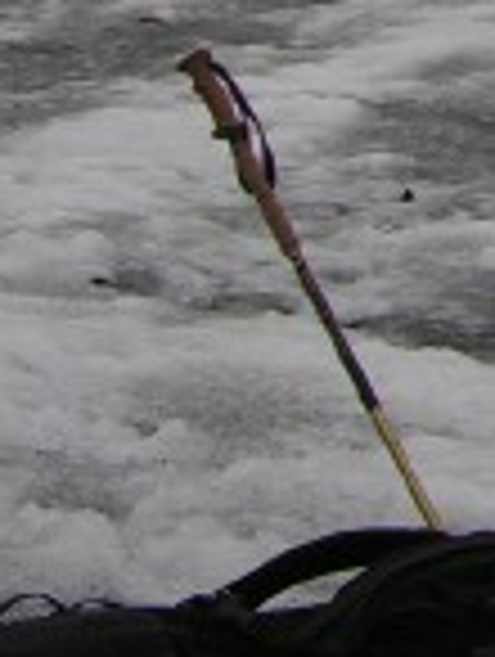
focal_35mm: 184
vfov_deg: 10.2
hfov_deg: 7.4
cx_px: 1292
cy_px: -513
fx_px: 3498
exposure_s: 1/68.4
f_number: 3.5
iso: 50
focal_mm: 8.9
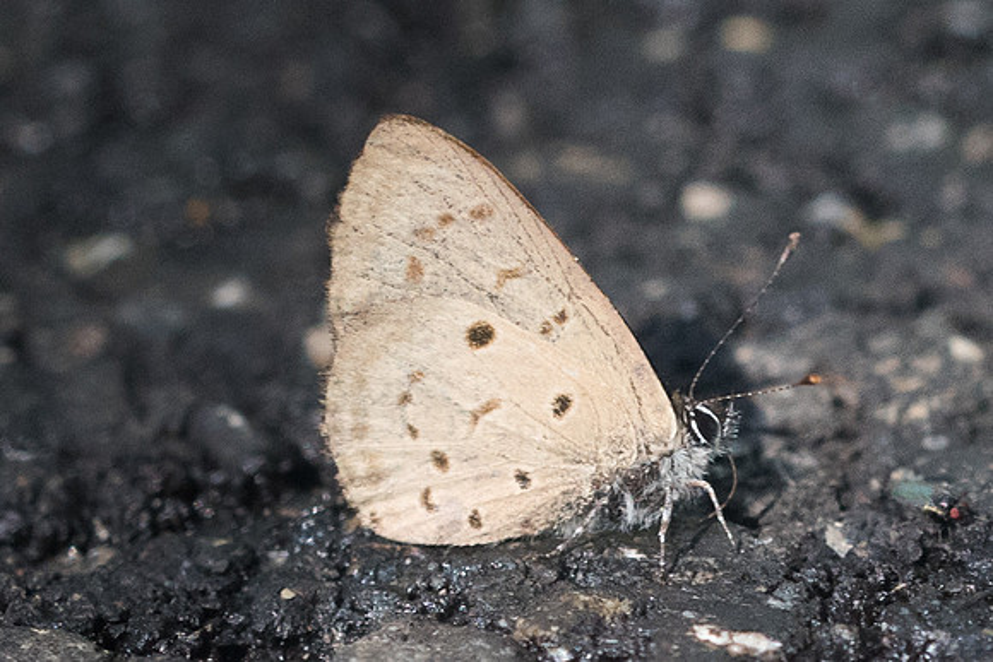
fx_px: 25816
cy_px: 473
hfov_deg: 2.2
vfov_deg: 1.5
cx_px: 626
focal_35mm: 936
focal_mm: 150
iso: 1000
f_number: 5
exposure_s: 1/400
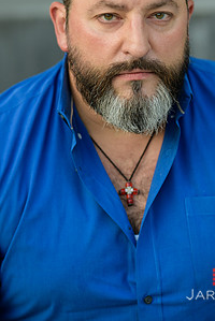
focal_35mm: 203
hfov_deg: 6.8
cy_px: 82
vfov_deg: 10.1
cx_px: 127
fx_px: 1814
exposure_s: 1/250
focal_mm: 135
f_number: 2
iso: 200
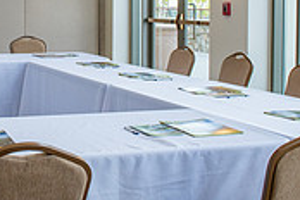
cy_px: 25
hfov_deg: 24.3
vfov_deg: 16.9
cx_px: 5
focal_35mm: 80
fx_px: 667
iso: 800
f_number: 6.3
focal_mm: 24
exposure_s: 1/250
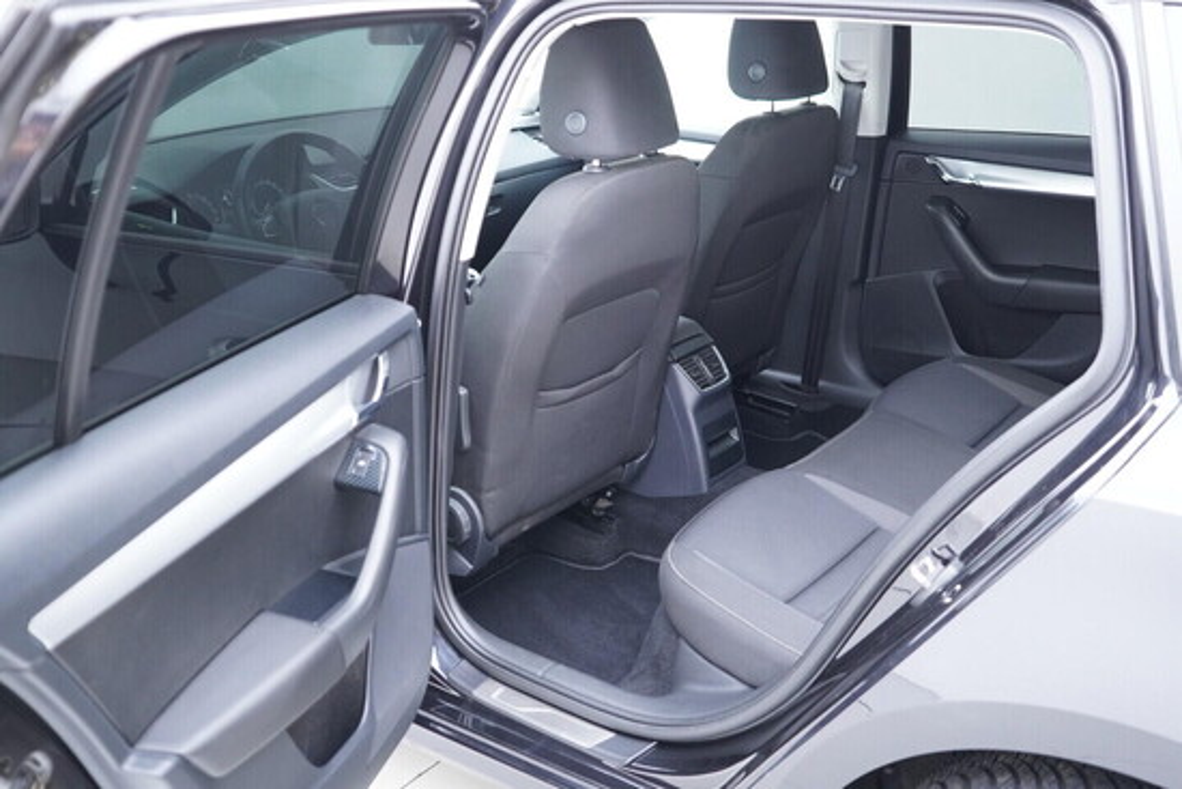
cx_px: 591
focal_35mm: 36
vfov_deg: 36.9
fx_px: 1182
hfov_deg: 53.1
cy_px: 394
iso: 1000
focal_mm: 24
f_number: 2.8
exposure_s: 1/40
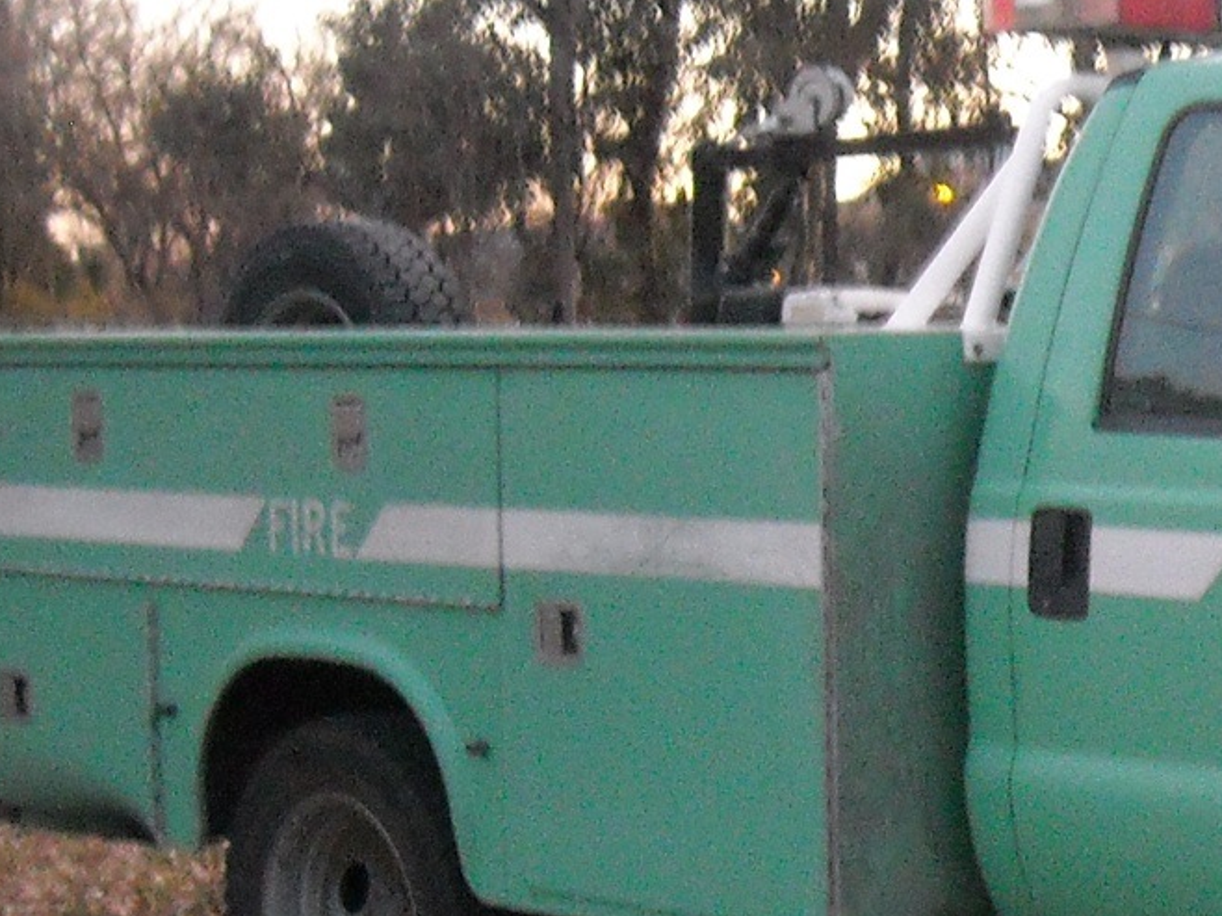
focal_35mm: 109
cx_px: 1434
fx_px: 3846
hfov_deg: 17.3
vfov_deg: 13.5
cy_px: 682
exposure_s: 1/8
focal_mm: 5.7
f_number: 2.8
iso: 565
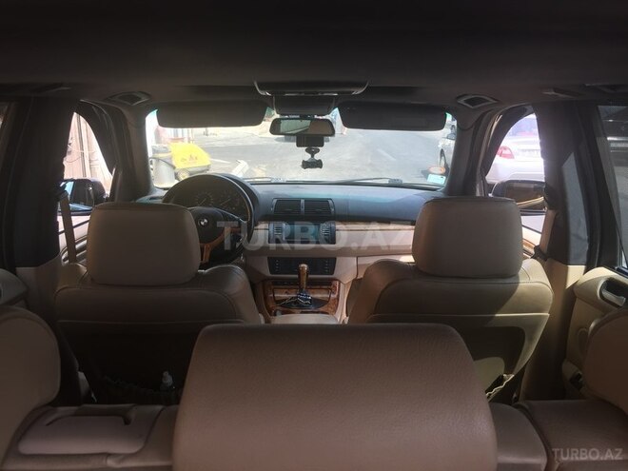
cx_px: 314
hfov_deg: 61.7
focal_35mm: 29
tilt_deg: -15.4
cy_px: 236
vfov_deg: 48.2
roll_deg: -2.1
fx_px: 526
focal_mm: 4.15
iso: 32
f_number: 2.2
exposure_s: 1/233
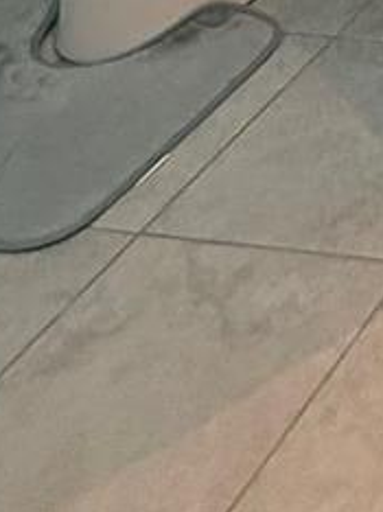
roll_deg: +0.1
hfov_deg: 11.2
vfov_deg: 12.8
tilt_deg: -0.1
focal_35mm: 92
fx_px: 1360
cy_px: -880
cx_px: 1090
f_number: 2.2
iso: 320
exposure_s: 1/60
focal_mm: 2.22
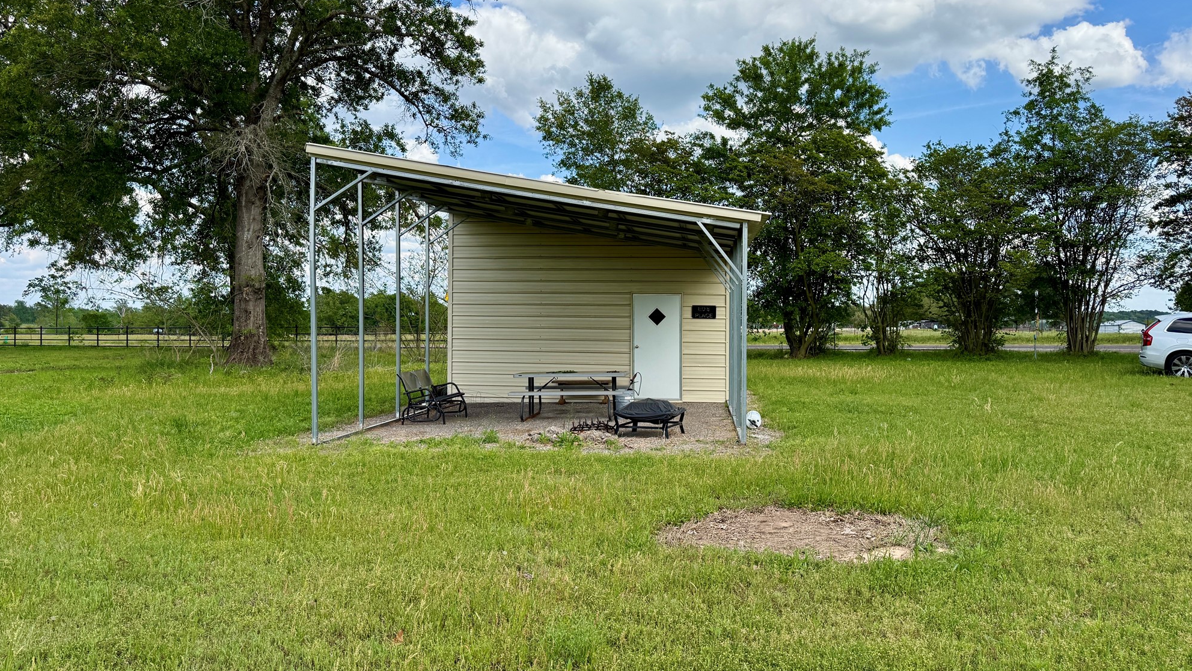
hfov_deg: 69.9
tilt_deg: +0.4
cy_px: 320
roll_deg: +0.1
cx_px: 594
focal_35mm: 27
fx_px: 853
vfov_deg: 42.9
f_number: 1.78
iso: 100
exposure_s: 1/3425
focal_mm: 6.76
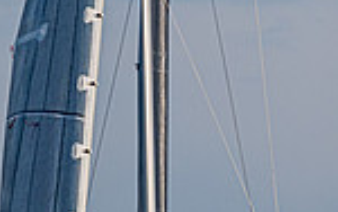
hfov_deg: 2.4
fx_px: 8214
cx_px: 226
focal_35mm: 891
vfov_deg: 1.5
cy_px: 213
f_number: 6.3
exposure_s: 1/1000
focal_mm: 170
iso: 400
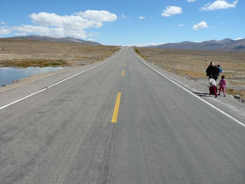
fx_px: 248
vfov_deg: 40.7
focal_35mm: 35
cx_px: 122
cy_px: 92
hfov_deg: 52.6
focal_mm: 5.2
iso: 80
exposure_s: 1/500
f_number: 5
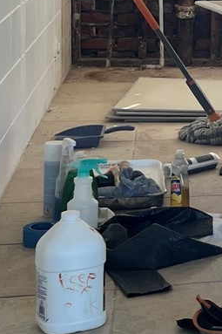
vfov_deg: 17.9
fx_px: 1046
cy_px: 57
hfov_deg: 9.8
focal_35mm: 113
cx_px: 619
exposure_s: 1/121
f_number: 1.6
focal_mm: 5.1
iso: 50
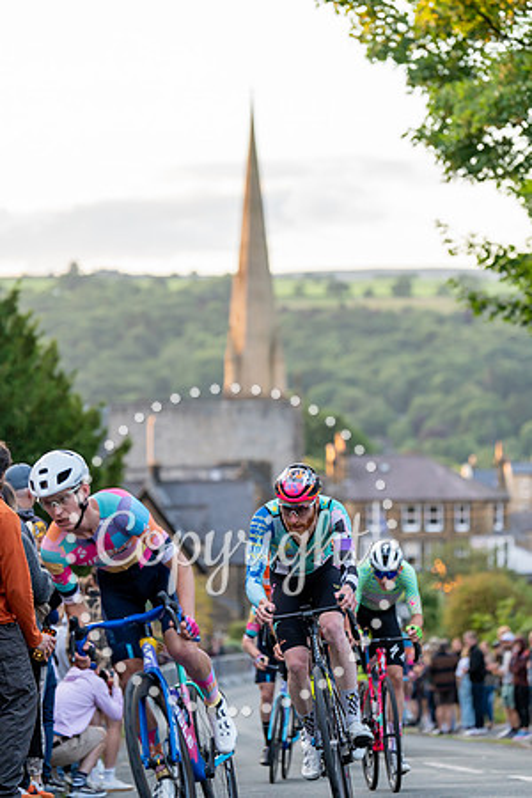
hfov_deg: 11.6
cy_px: 399
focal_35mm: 118
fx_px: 2615
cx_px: 266
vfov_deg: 17.3
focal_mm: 118
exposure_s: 1/1000
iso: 2000
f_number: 2.8
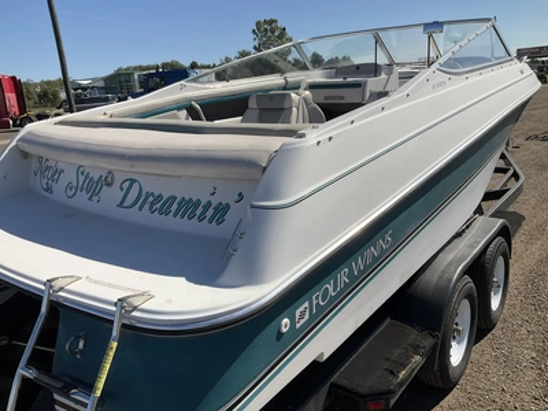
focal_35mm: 29
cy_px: 206
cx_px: 274
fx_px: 459
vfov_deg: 48.2
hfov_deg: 61.7
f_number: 1.8
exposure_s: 1/3125
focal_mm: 3
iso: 25
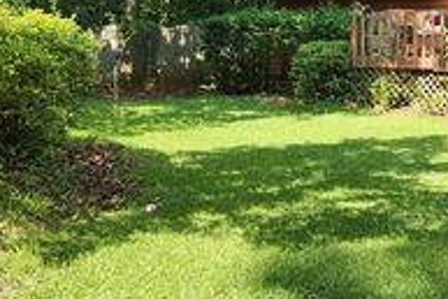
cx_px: 492
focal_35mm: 62
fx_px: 772
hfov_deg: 29.2
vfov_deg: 21.1
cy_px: -6
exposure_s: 1/489
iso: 20
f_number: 1.8
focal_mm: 5.4
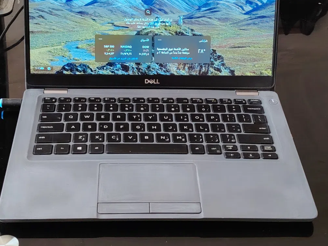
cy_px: 96
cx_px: 164
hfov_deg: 29.8
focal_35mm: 65
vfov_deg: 22.5
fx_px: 616
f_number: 1.75
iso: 313
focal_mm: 5.25
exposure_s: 1/25
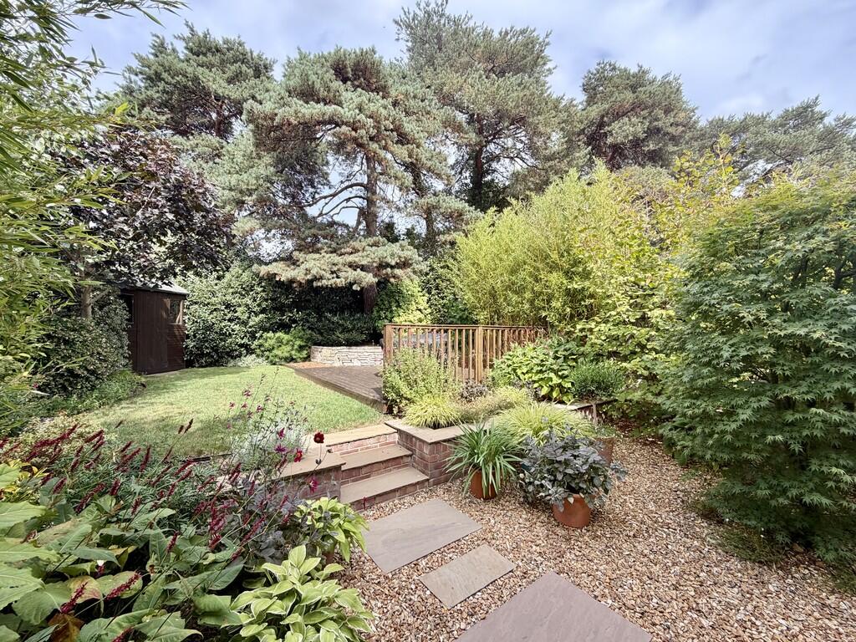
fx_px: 346
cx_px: 428
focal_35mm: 14
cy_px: 321
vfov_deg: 85.7
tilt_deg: +2.1
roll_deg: -0.4
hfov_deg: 102.1
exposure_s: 1/502
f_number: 2.2
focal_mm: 2.22
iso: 50
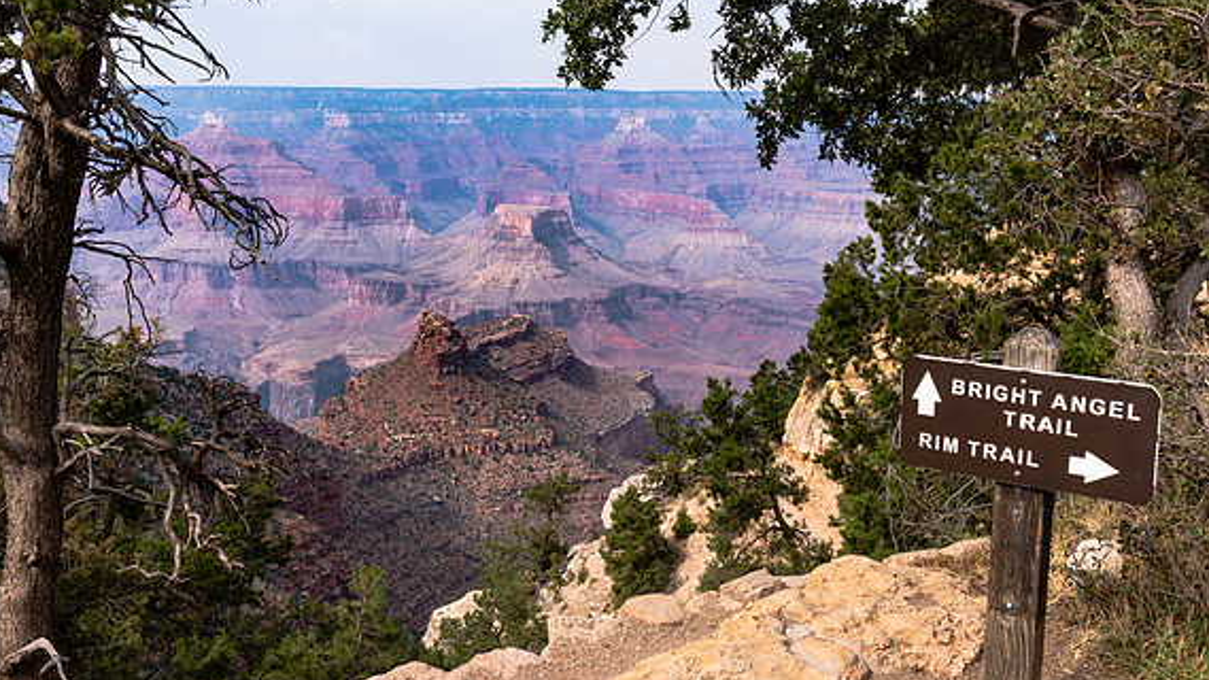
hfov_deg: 49.4
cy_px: 369
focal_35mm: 41
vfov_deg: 29.0
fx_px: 1314
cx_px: 606
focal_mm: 24
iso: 100
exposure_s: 1/80
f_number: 13
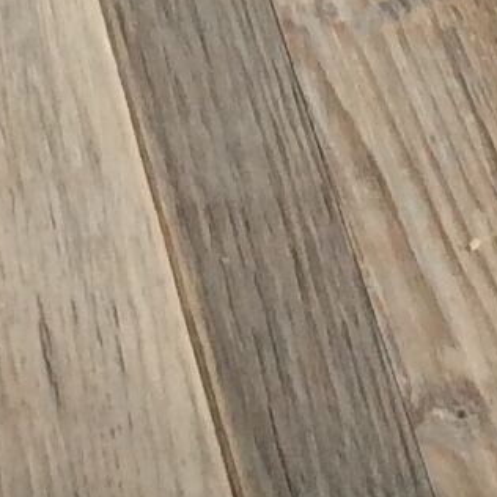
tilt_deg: -23.3
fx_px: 3769
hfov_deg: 7.5
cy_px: -1047
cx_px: 178
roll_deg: -0.9
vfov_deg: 6.8
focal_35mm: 232
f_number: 2.4
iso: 40
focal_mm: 3.3
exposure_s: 1/25
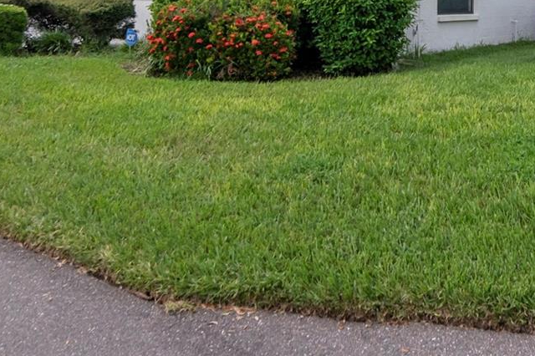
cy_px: 0
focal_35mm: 41
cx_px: 436
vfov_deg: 30.2
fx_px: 613
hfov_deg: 44.6
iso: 800
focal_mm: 11
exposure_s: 1/1600
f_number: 7.1
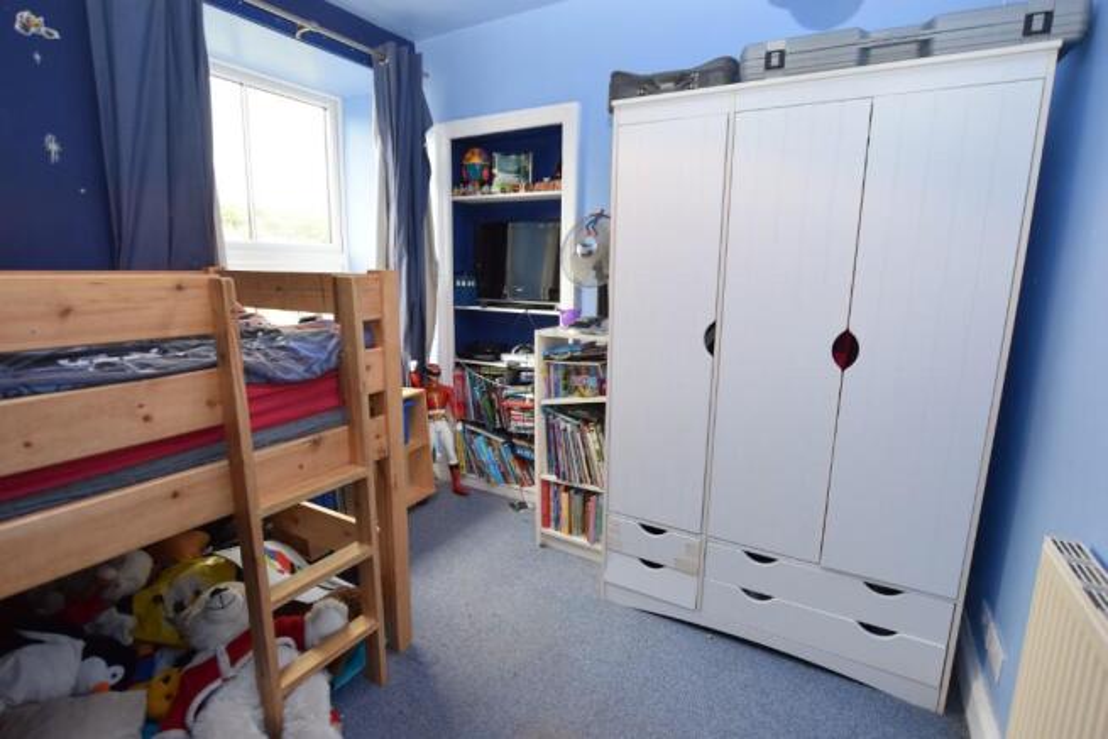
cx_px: 554
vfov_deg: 69.7
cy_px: 370
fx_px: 531
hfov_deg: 92.4
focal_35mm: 17
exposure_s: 1/80
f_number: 4.5
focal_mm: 11.5
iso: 800
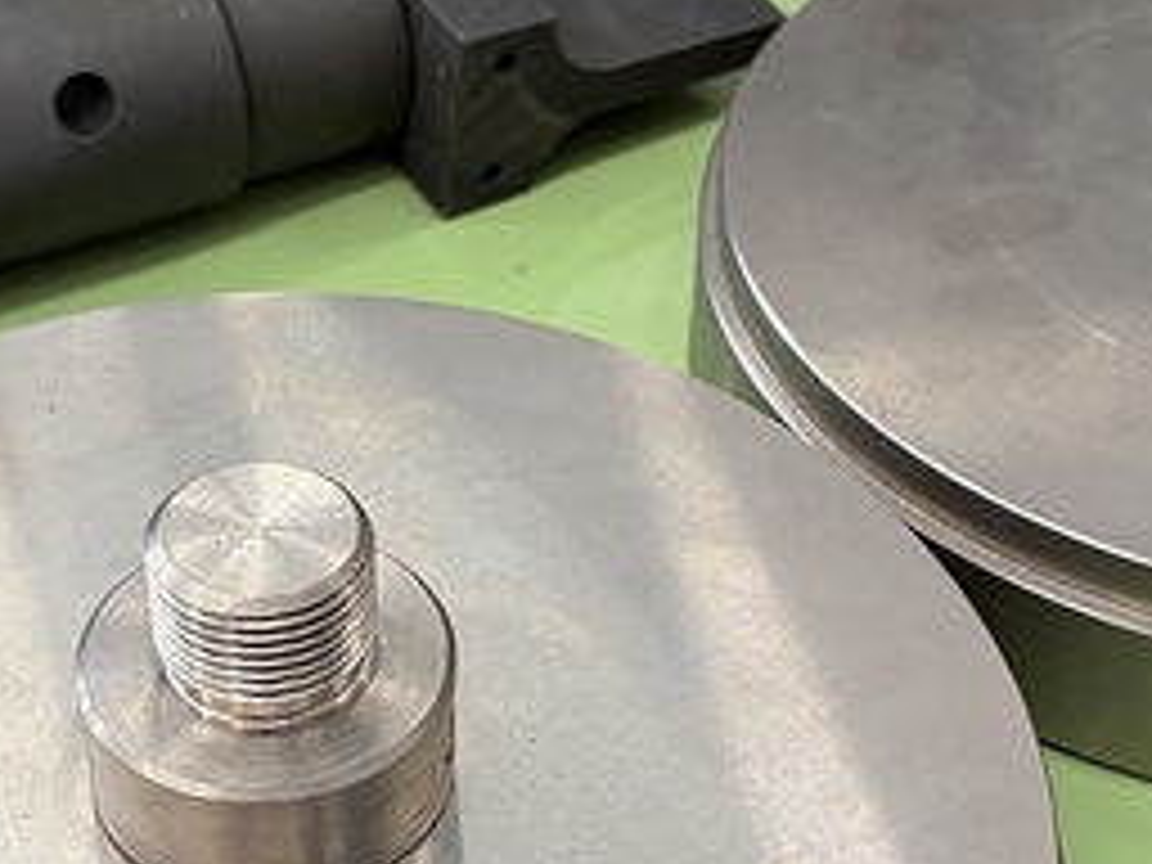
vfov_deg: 22.5
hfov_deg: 29.8
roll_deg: -4.3
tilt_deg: -44.5
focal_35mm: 65
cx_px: 536
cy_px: 558
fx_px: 2163
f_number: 1.6
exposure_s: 1/88
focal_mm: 5.96
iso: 125
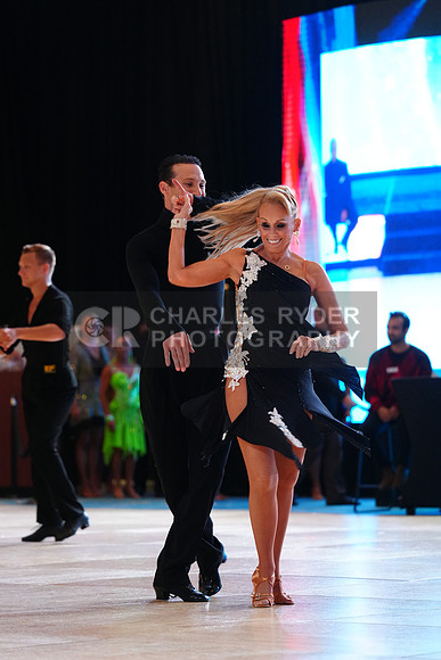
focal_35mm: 154
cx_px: 220
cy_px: 330
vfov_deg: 13.3
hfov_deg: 8.9
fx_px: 2828
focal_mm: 154
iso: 2500
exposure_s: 1/250
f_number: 4
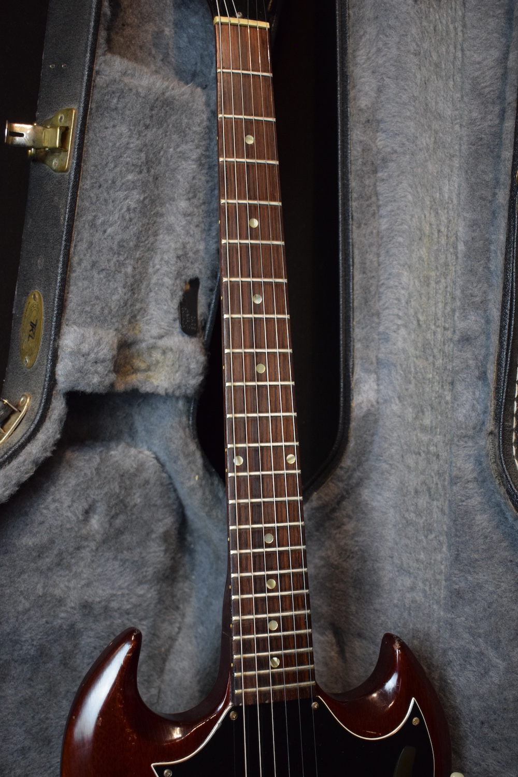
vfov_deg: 45.0
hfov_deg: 30.8
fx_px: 939
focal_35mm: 44
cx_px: 259
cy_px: 388
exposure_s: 1/60
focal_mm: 29
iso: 2200
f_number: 4.2
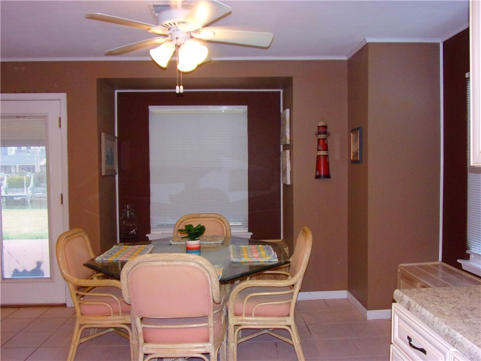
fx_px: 389
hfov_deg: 63.4
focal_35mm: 28
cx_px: 240
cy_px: 180
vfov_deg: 49.7
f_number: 3.4
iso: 250
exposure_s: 1/34
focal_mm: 5
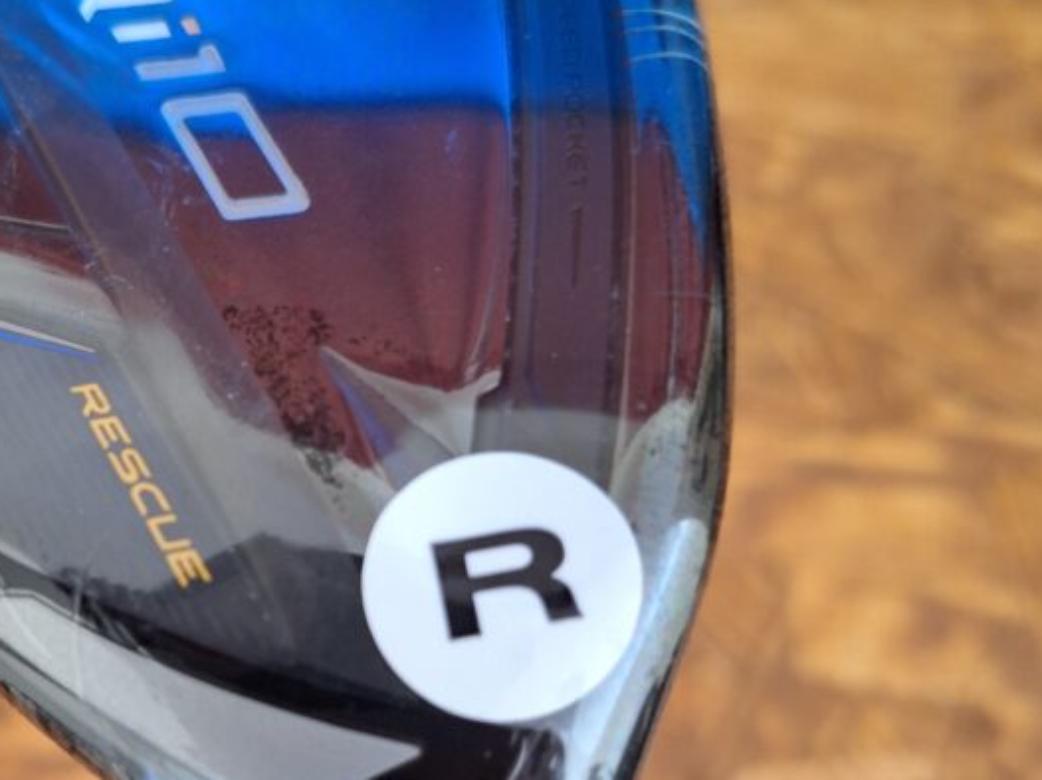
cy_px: 535
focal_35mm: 35
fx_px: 1053
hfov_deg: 50.4
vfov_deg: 40.1
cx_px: 258
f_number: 1.8
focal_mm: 5.54
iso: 400
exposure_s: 1/25
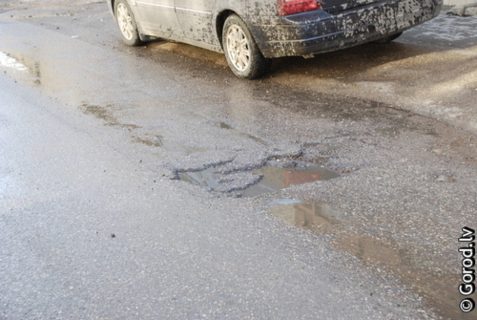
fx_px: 876
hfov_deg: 30.5
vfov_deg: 20.7
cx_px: 238
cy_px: 160
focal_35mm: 66
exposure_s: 1/60
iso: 320
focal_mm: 44
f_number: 4.8
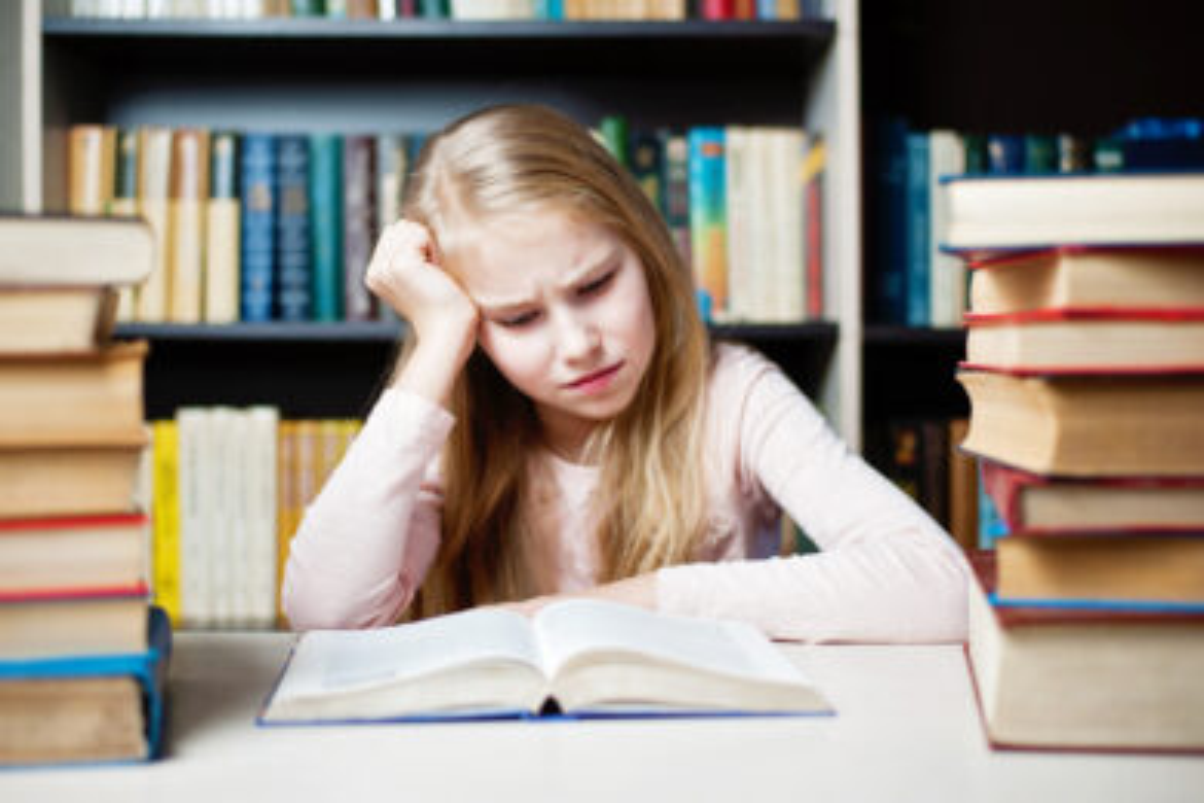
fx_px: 1672
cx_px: 602
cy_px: 402
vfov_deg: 27.0
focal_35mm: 50
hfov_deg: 39.6
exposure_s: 1/200
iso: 100
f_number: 2.2
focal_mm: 50
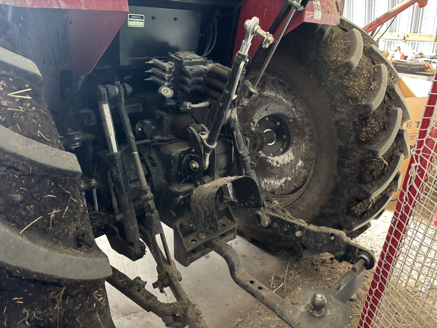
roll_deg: -2.1
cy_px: 164
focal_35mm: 26
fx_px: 328
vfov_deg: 53.1
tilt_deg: -22.7
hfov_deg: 67.3
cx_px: 218
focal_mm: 5.96
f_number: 1.6
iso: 640
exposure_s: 1/32
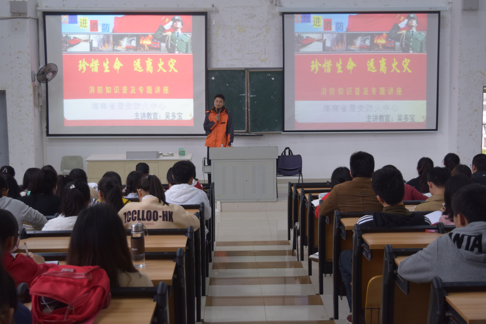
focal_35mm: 60
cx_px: 243
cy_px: 162
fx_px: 810
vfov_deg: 22.6
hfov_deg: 33.4
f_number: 4.8
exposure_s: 1/30
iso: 720
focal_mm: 40
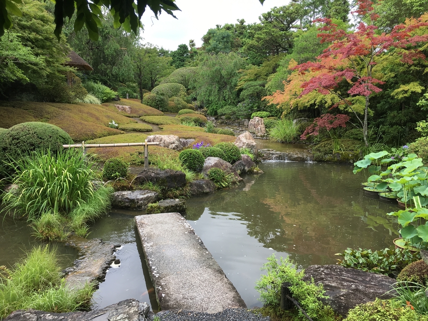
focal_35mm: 29
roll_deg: +0.0
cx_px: 214
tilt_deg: -7.3
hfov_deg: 61.7
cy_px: 160
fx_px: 359
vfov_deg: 48.2
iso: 25
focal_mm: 4.15
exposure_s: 1/201
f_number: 2.2
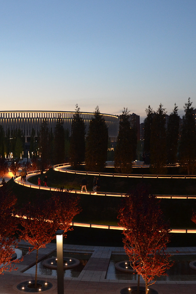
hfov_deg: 26.7
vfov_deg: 39.6
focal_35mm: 50
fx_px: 409
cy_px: 147
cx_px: 56
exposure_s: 1/30
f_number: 3.8
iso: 1600
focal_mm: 22
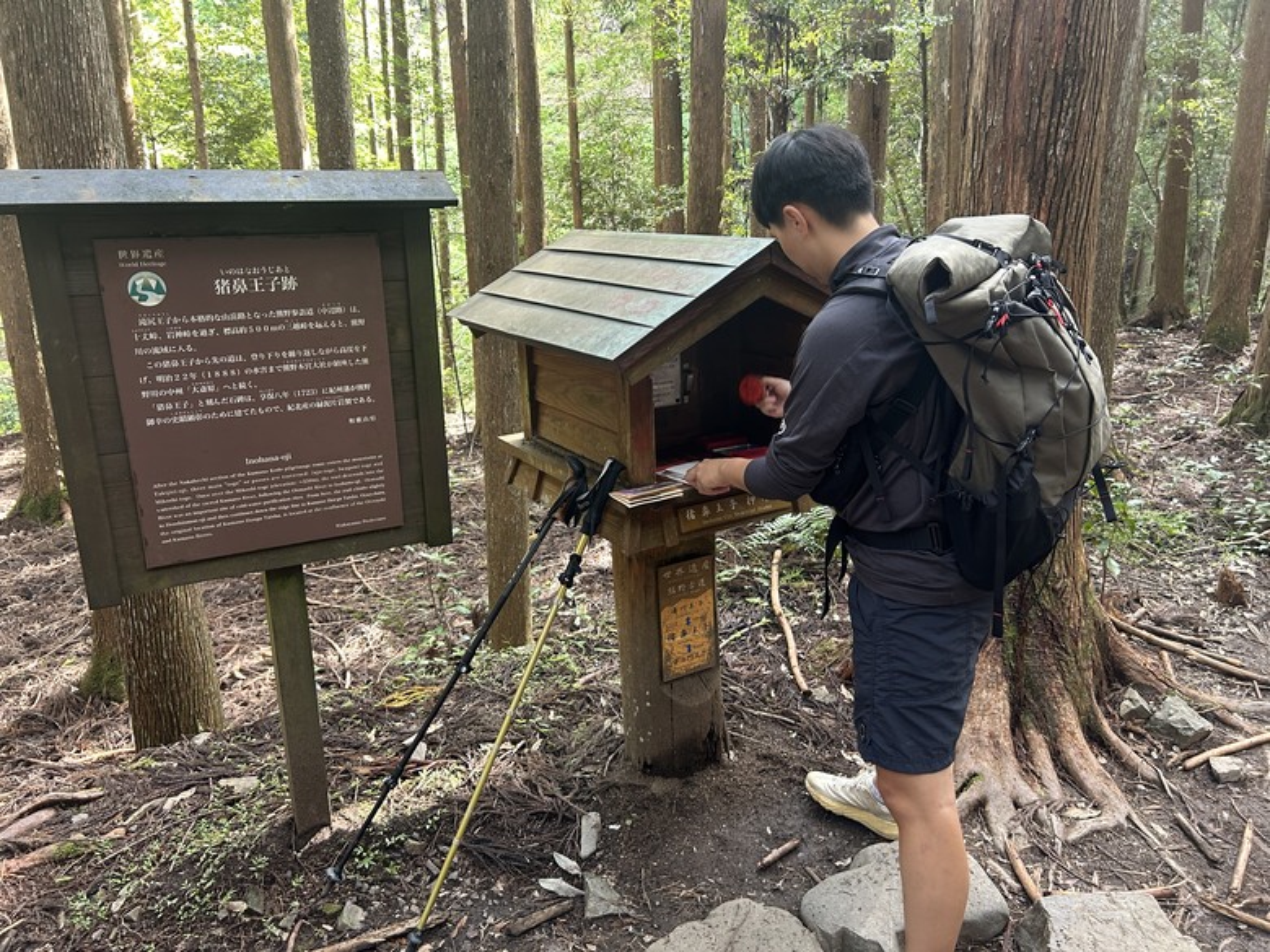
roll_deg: +0.6
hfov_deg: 67.3
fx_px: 954
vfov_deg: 53.1
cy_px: 476
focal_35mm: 26
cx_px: 635
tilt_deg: -16.8
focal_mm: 5.7
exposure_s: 1/60
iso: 160
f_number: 1.5
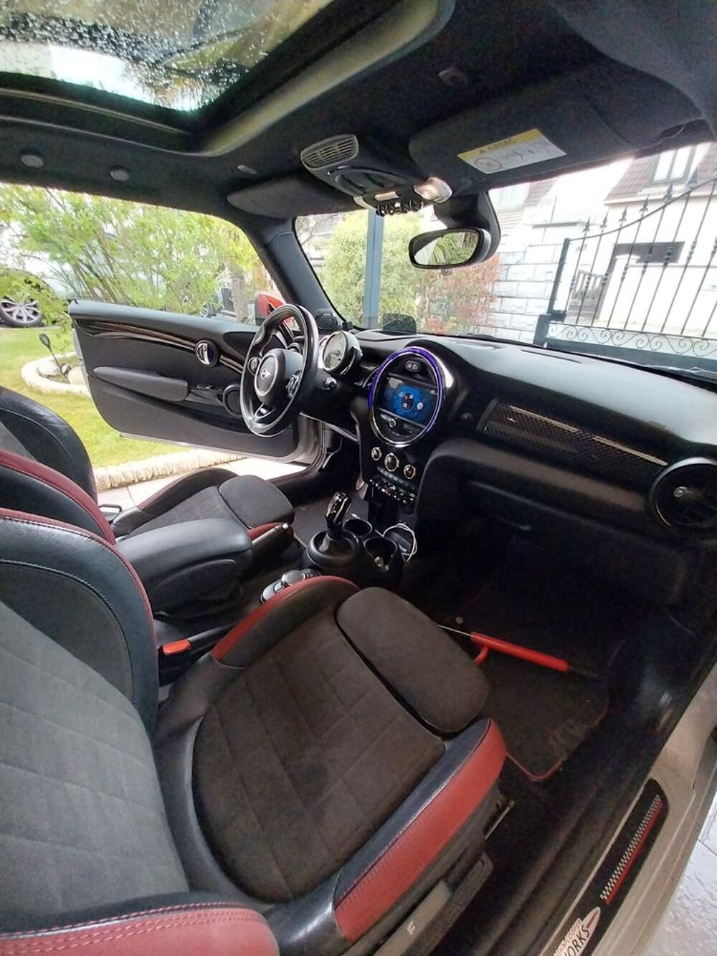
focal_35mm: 13
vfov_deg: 106.2
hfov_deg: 89.9
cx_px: 358
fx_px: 359
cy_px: 478
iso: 100
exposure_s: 1/50
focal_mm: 1.13
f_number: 2.2
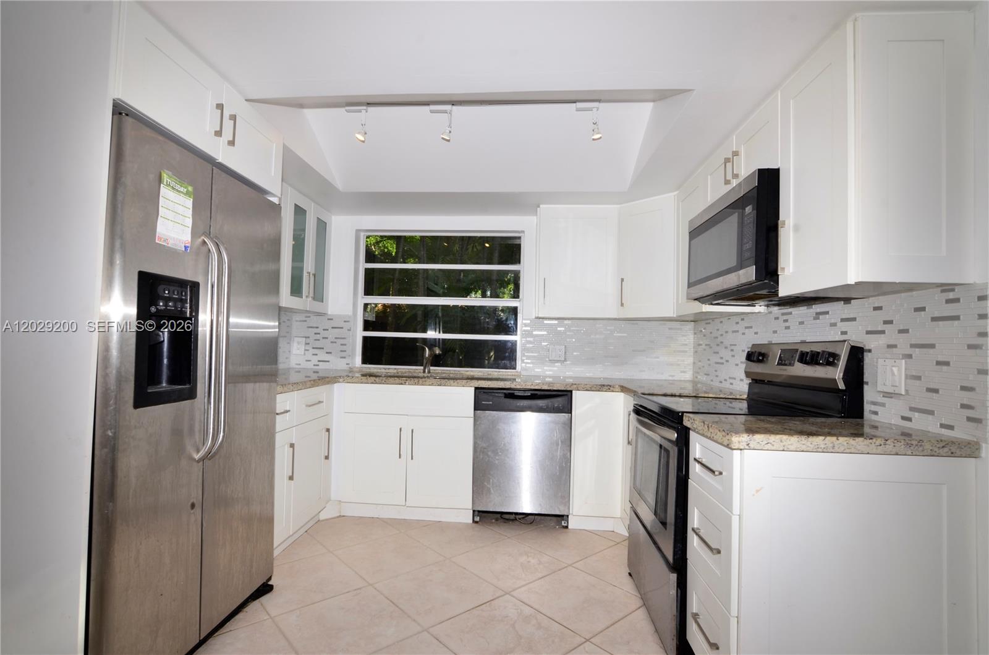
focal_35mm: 16
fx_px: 452
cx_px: 494
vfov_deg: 71.8
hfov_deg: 95.1
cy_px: 328
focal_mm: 11
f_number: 11
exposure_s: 1/60
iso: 200
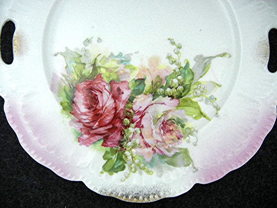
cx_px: 138
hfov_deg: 60.0
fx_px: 240
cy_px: 104
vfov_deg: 46.8
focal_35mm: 30
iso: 400
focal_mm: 5.4
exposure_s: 1/54.7
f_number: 3.5
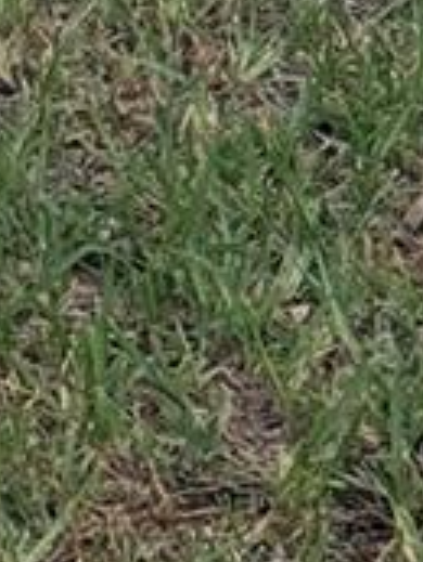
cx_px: -254
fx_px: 5403
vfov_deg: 5.5
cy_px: -1247
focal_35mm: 332
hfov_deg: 4.5
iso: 100
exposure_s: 1/2577
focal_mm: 6.76
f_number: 1.78
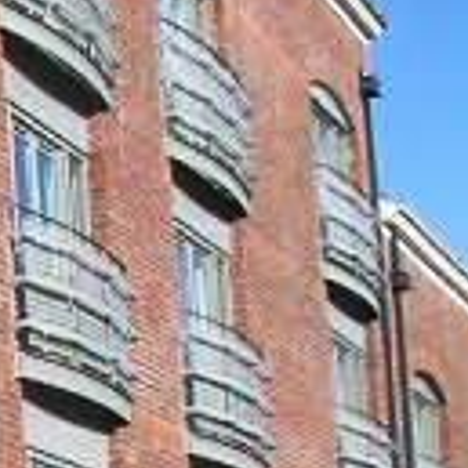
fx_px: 2998
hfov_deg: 7.2
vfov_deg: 8.9
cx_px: -1233
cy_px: 421
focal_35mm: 196
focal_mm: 5.8
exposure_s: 1/232
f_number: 6.3
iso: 50
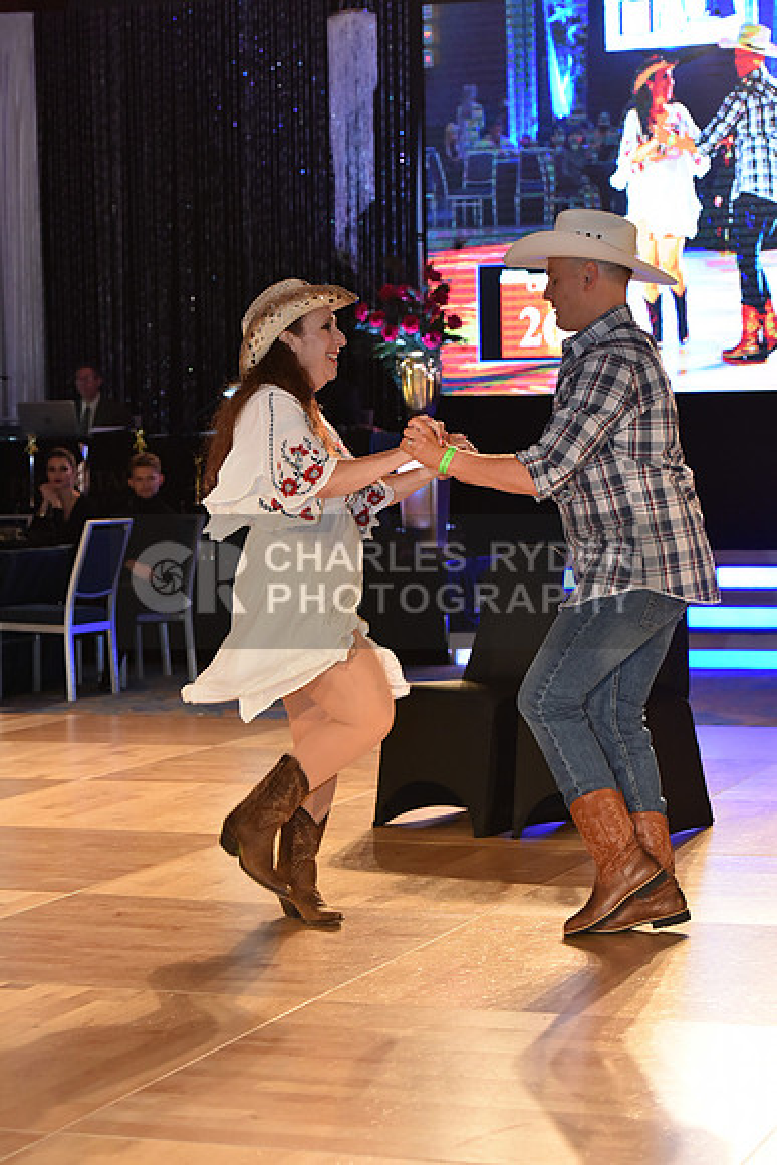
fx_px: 2976
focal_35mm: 92
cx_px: 388
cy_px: 582
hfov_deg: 14.9
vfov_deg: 22.1
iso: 2000
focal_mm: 92
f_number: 5
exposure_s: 1/250
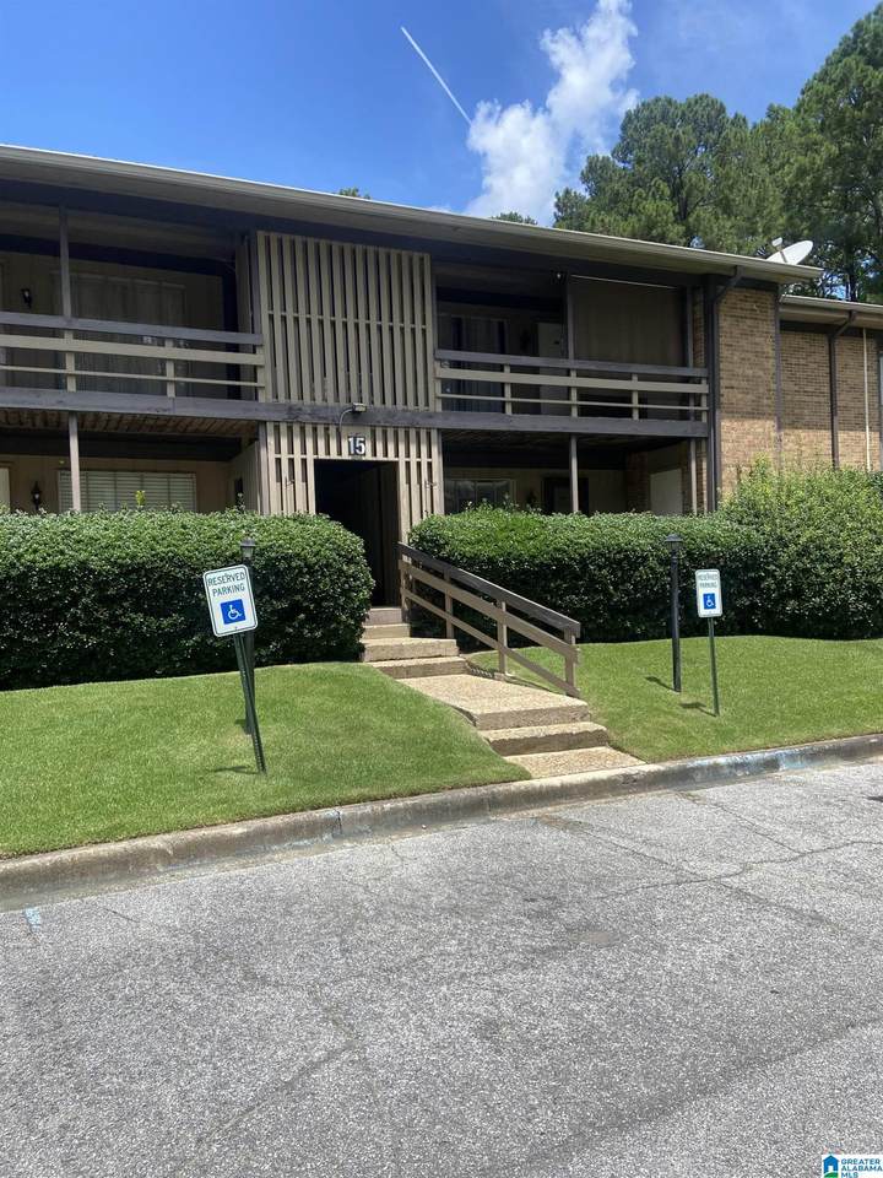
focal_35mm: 26
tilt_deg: +1.5
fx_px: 884
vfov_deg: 67.3
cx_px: 442
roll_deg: +2.2
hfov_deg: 53.1
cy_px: 589
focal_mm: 4.25
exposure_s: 1/2028
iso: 32
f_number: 1.8
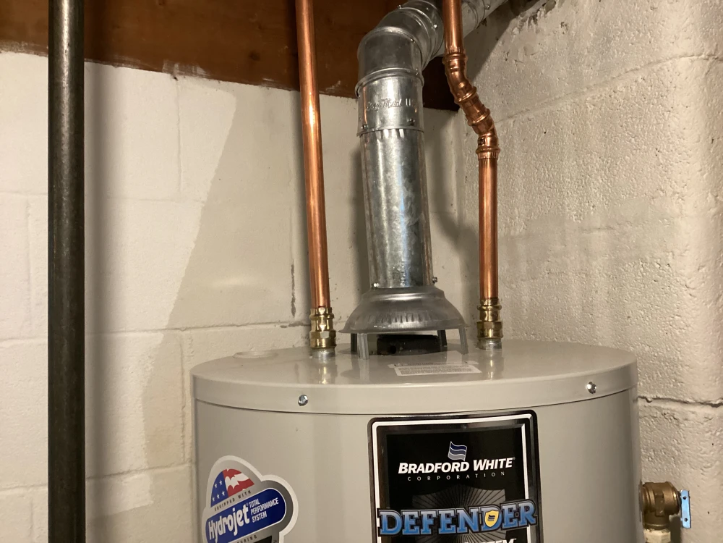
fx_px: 647
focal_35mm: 31
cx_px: 362
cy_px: 272
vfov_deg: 45.4
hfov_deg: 58.4
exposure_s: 1/40
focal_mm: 3.3
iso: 400
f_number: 2.4
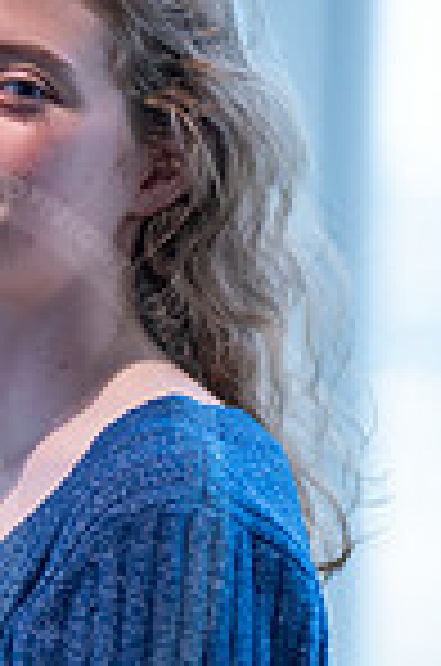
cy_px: 670
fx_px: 4781
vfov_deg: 7.9
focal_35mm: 259
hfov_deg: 5.3
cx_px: -81
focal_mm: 85
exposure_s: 1/320
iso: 320
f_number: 1.2
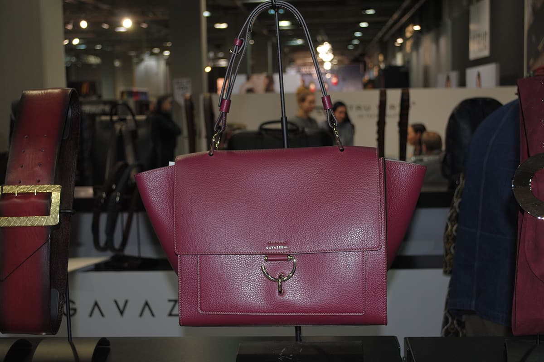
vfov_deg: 25.8
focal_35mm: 52
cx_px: 272
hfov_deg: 37.9
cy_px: 181
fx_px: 793
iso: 200
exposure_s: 1/60
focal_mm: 35
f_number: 5
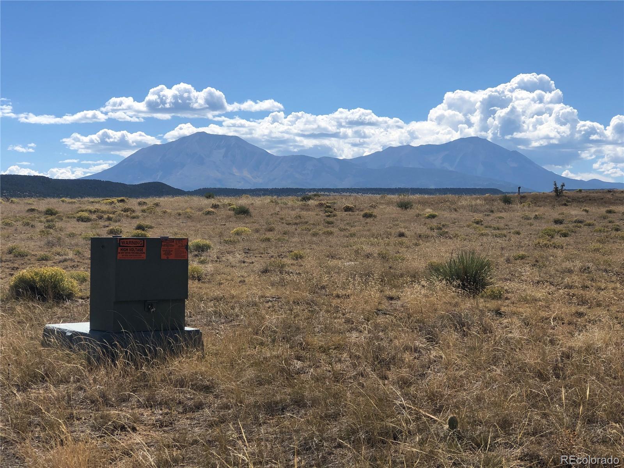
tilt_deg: -1.0
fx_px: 1028
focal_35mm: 57
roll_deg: -1.8
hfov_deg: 33.8
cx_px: 312
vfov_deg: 25.7
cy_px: 234
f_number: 2.8
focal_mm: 6.6
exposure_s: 1/1297
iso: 20
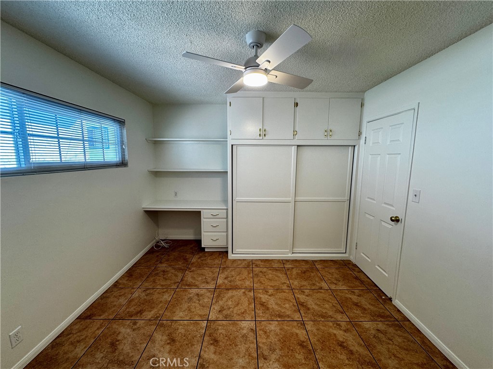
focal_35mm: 14
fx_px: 199
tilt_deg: -8.5
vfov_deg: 85.7
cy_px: 184
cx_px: 246
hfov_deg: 102.1
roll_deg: -1.3
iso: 125
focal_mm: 2.22
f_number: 2.2
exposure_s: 1/100
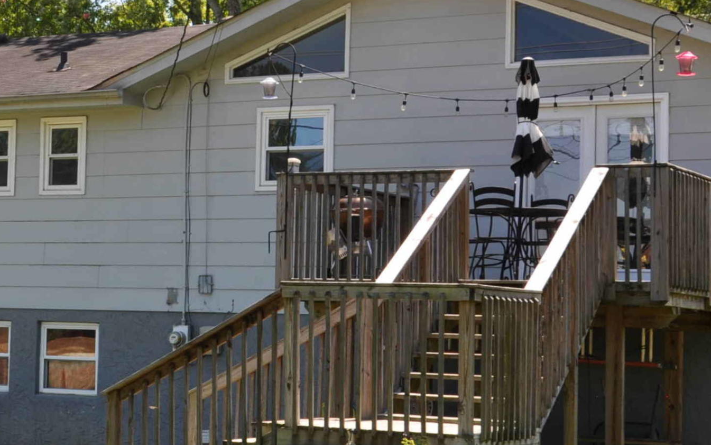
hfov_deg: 23.8
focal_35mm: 85
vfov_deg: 15.3
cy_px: 204
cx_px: 109
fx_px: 1650
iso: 200
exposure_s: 1/125
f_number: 11
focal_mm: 25
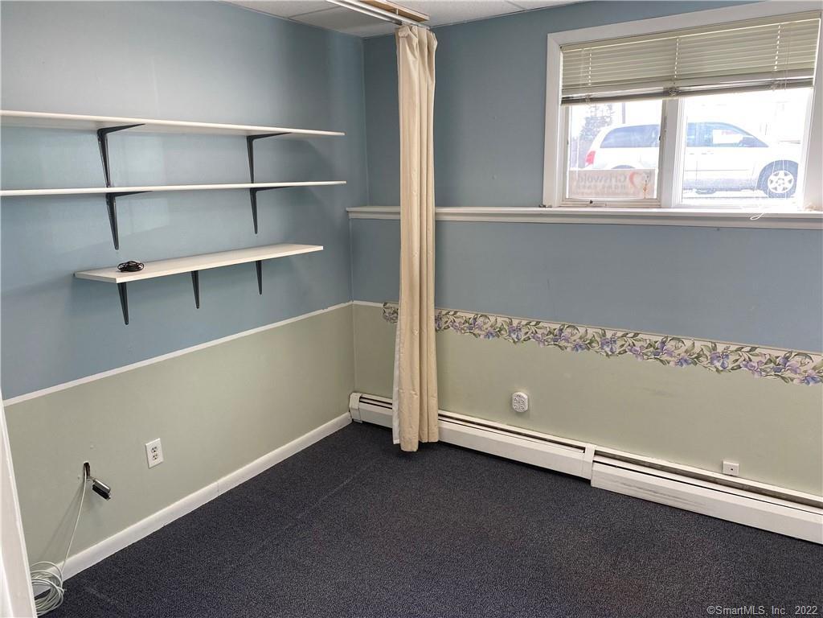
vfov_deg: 53.1
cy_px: 309
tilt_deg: -10.8
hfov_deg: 67.3
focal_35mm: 26
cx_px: 412
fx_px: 618
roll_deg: +1.3
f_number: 1.8
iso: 100
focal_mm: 4.25
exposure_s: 1/121
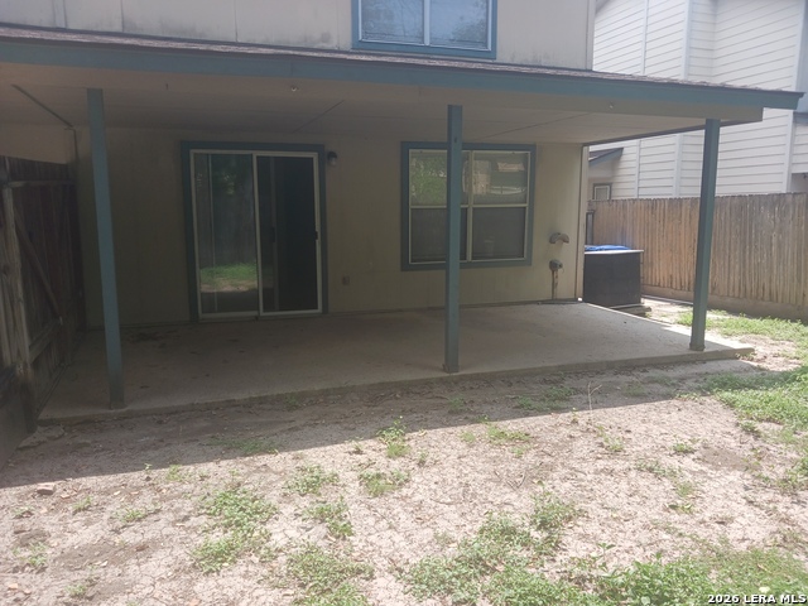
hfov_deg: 65.3
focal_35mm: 27
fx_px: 630
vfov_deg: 51.4
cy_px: 303
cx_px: 404
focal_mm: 4
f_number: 1.8
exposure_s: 1/120
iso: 25
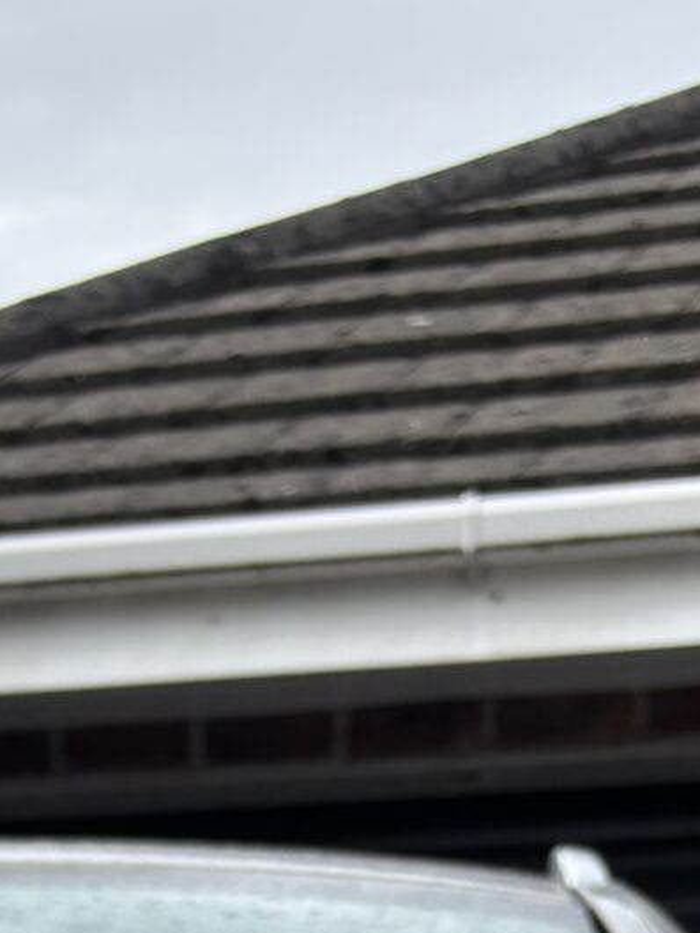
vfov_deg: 12.4
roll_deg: -1.2
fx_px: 3397
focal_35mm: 126
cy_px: 2232
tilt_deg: -11.4
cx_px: -58
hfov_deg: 11.6
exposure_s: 1/1362
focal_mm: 5.96
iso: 50
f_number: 1.6
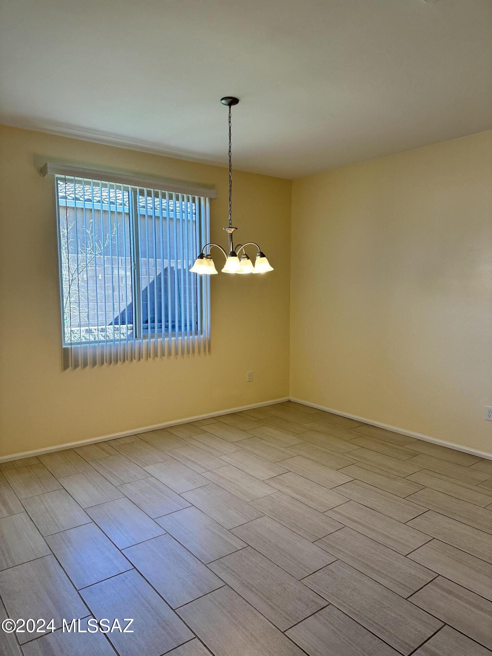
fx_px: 455
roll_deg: +0.7
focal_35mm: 24
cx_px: 246
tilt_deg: -5.1
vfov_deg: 71.6
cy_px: 328
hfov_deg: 56.8
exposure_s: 1/170
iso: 80
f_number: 1.78
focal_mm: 6.86
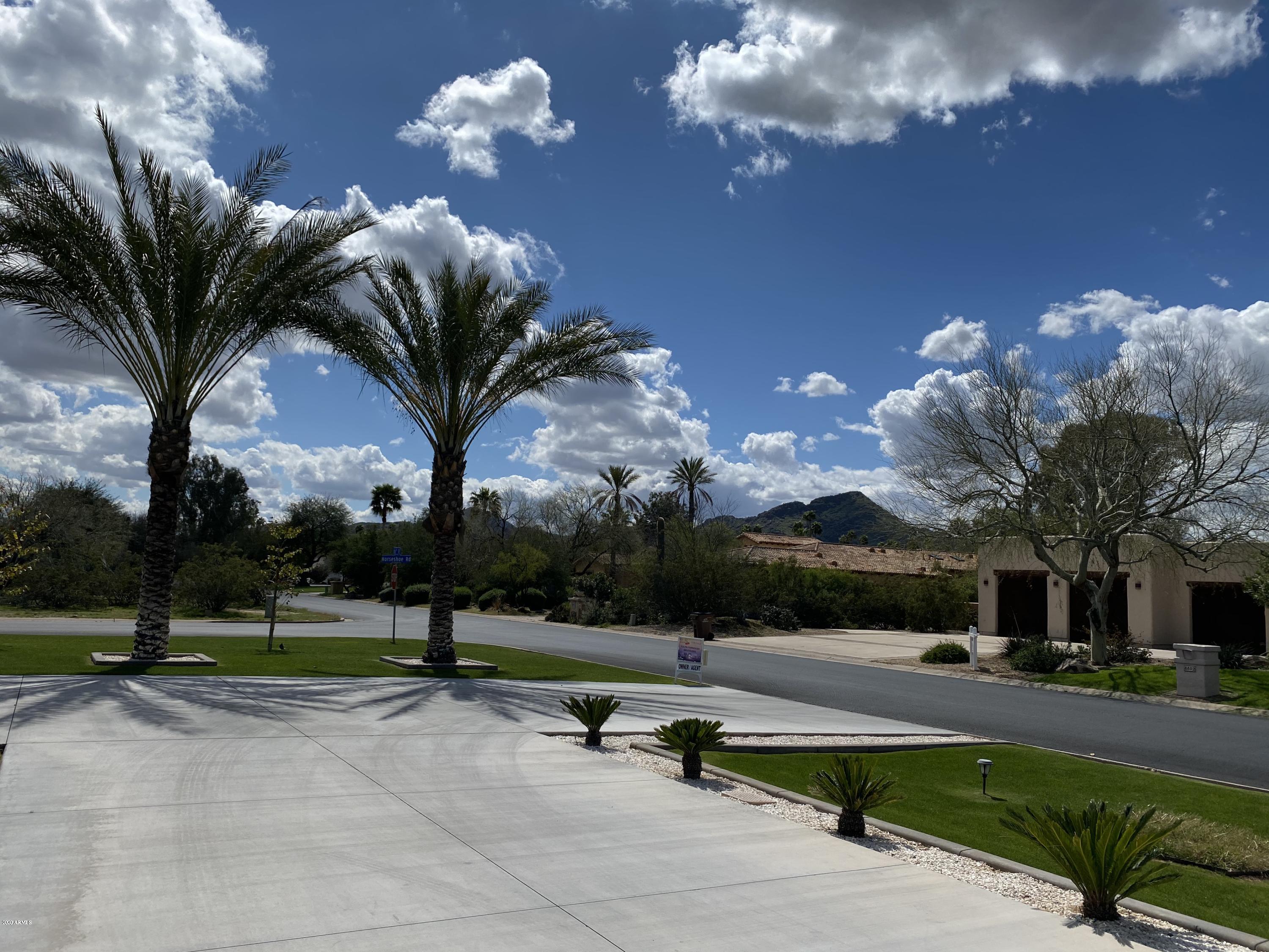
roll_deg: -2.5
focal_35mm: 26
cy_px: 476
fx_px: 953
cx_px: 634
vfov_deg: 53.1
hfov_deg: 67.3
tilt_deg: +6.7
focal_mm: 4.25
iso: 32
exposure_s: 1/8264
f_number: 1.8
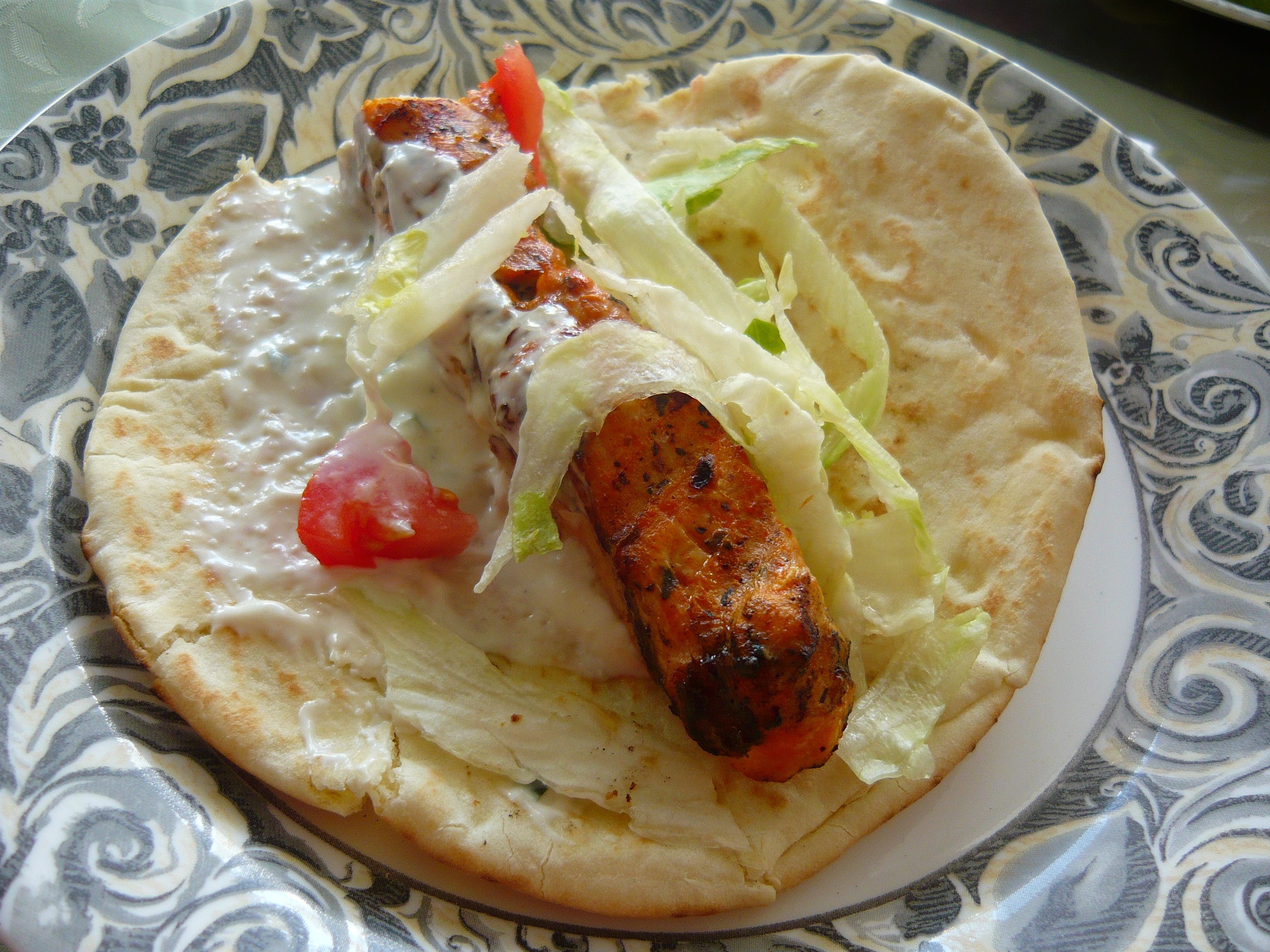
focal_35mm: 33
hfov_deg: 55.4
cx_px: 635
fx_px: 1211
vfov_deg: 42.9
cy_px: 476
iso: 100
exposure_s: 1/40
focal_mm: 5.5
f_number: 2.8
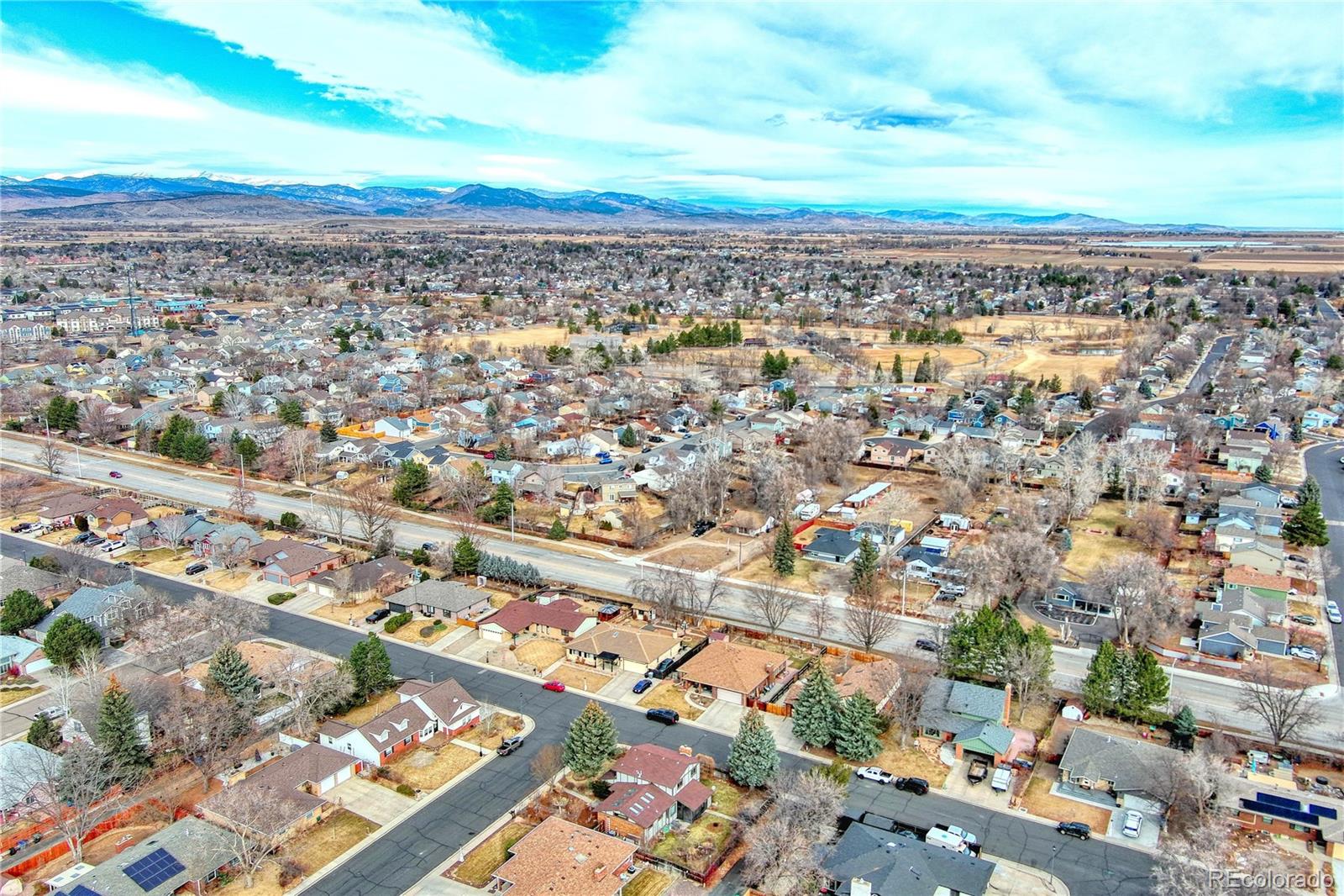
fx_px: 1082
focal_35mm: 29
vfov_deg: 44.9
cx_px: 672
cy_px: 448
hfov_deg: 63.7
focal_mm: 10.6
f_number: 2.8
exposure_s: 1/1101
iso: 100
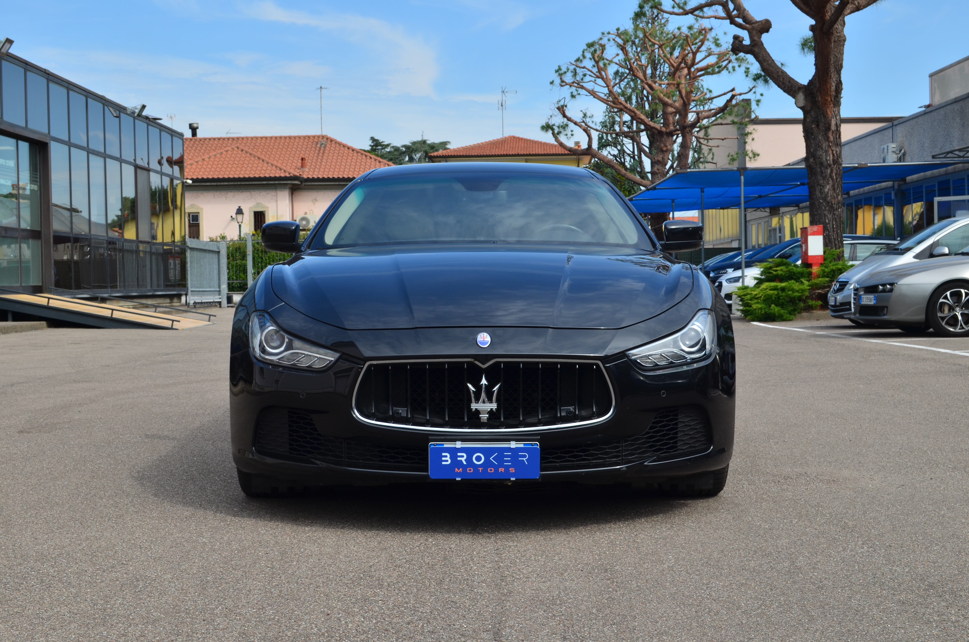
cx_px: 484
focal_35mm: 52
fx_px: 1410
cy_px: 321
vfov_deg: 25.6
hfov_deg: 37.9
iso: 125
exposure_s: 1/125
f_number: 11
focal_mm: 35
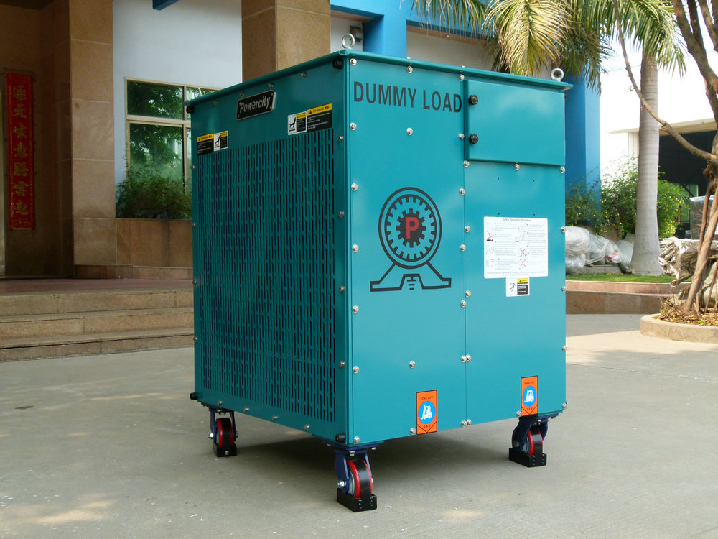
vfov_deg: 33.6
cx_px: 359
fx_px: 892
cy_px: 270
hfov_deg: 43.9
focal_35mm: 43
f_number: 4
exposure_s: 1/125
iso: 100
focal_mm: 7.7
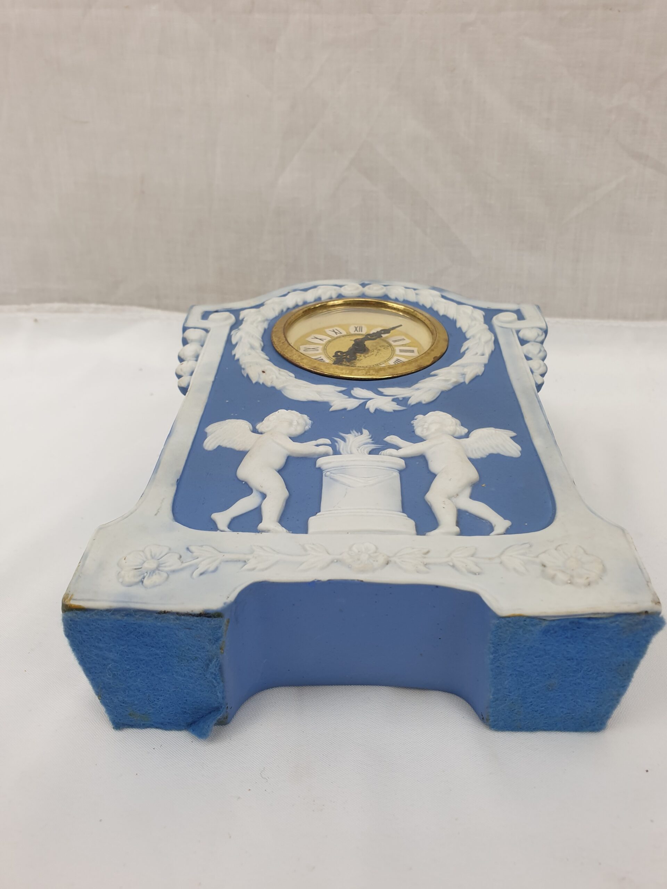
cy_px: 444
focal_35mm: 26
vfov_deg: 67.3
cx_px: 334
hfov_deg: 53.1
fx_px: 668
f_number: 2.4
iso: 80
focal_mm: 4.3
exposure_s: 1/100
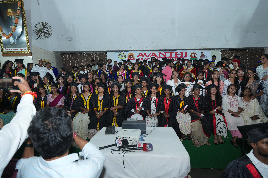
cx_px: 134
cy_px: 89
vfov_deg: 53.1
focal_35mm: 24
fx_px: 179
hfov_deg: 73.7
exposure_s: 1/125
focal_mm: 24
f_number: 5.6
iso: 1000
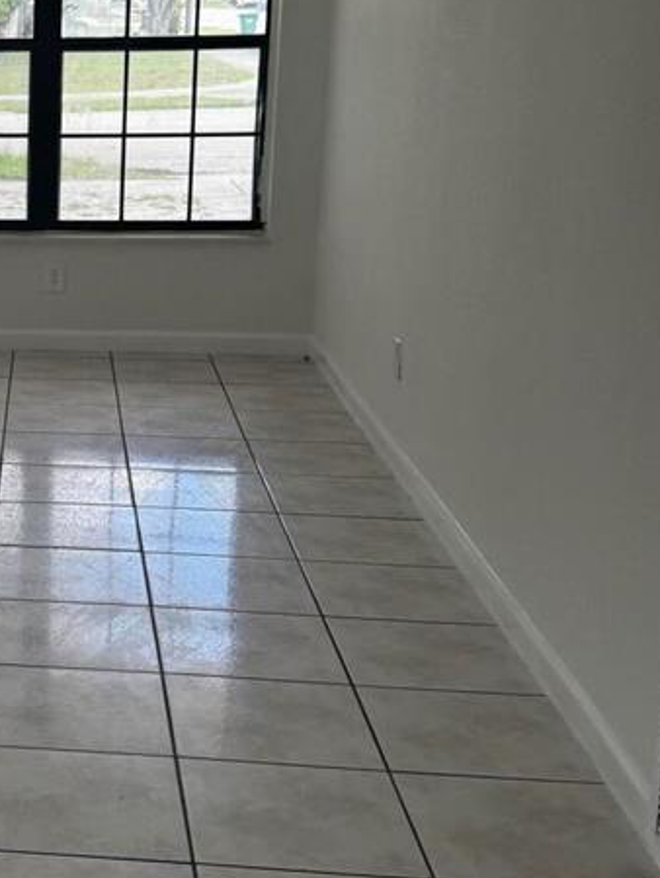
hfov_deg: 21.1
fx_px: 1625
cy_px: 347
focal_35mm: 64
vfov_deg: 30.2
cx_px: -166
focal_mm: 6.76
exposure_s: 1/372
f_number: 1.78
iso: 80
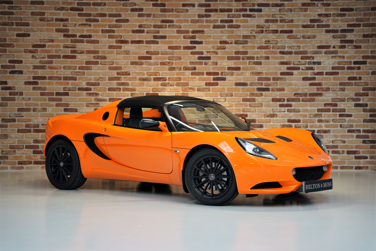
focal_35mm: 70
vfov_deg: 19.5
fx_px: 731
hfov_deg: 28.8
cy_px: 126
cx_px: 188
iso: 100
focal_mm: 70
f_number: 2.8
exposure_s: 1/40
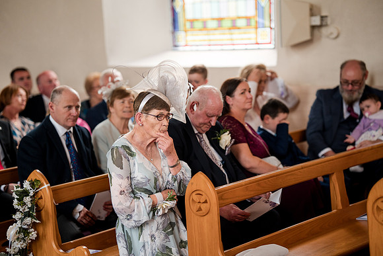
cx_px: 192
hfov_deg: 23.9
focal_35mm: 85
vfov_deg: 16.1
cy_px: 128
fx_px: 904
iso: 800
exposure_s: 1/500
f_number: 1.8
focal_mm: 85
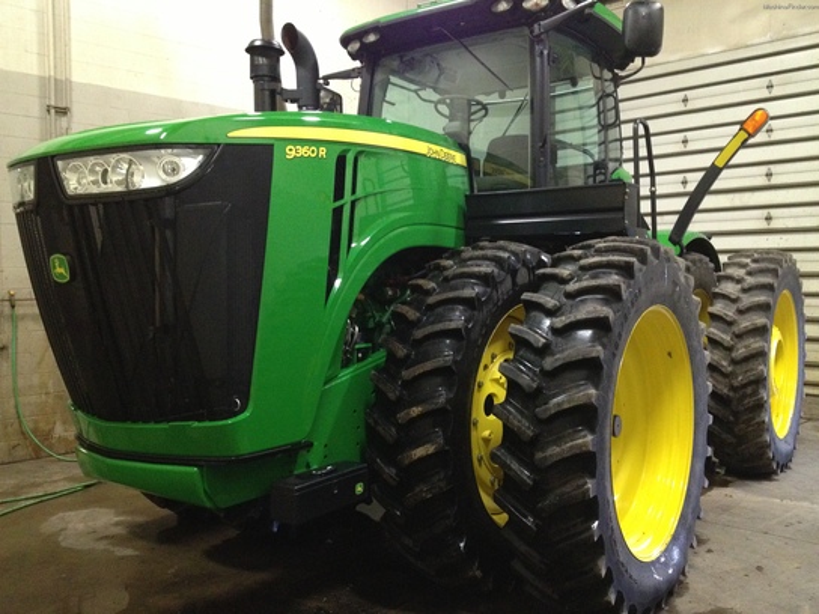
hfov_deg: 52.6
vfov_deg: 40.7
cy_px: 307
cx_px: 410
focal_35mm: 35
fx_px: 828
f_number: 2.4
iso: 400
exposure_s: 1/20
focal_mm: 4.28
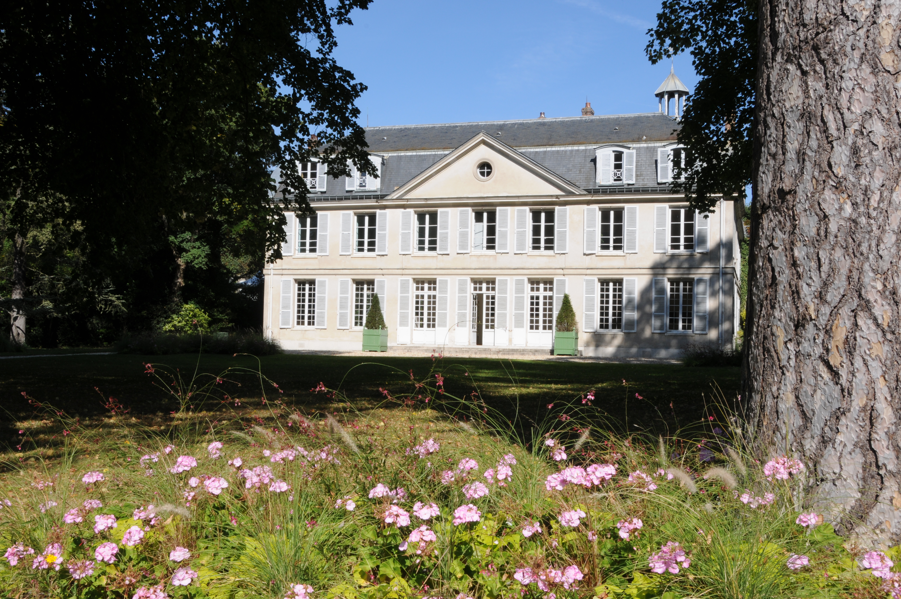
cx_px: 450
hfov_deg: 49.6
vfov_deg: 34.1
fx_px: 975
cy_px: 300
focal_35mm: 39
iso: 200
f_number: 22
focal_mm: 26
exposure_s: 1/80
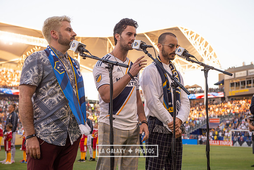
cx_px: 127
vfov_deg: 23.4
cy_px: 85
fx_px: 409
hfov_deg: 34.5
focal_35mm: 58
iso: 160
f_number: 4.5
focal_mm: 58
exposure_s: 1/500
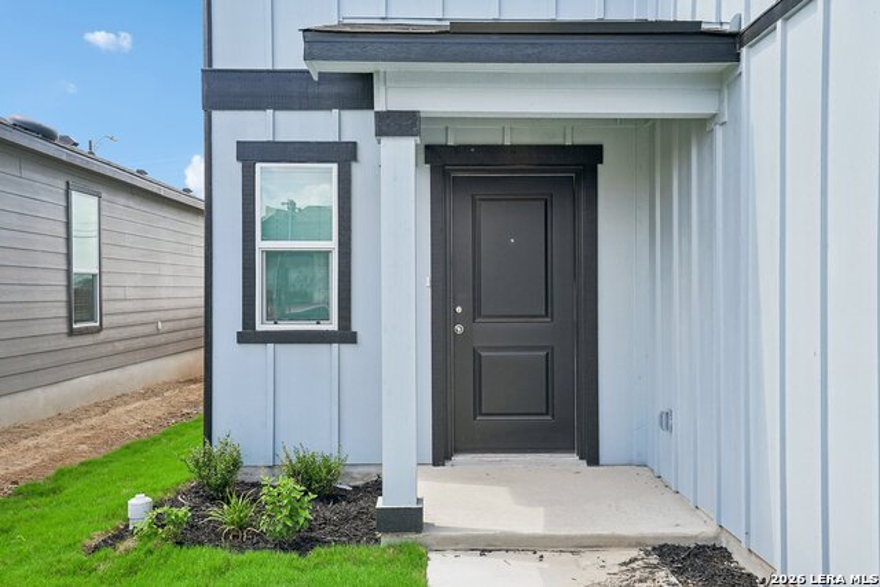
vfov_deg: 37.9
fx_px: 856
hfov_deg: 54.4
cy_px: 294
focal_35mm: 35
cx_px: 440
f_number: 9
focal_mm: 35
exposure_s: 1/160
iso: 200
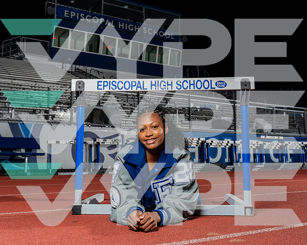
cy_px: 113
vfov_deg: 37.6
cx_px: 147
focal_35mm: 40
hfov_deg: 46.1
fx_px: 360
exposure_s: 1/250
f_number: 5.6
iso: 1250
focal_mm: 31
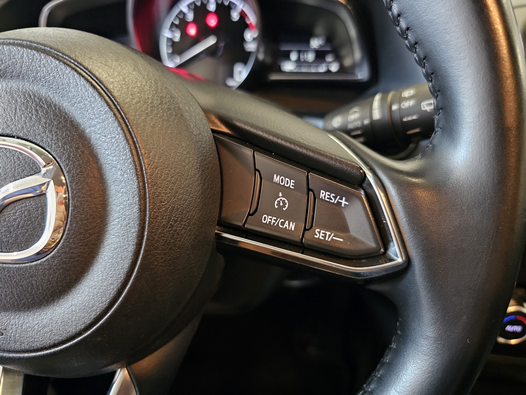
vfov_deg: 58.9
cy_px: 198
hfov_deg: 73.9
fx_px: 349
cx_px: 263
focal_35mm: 23
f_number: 1.7
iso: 1250
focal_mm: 6.3
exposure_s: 1/25
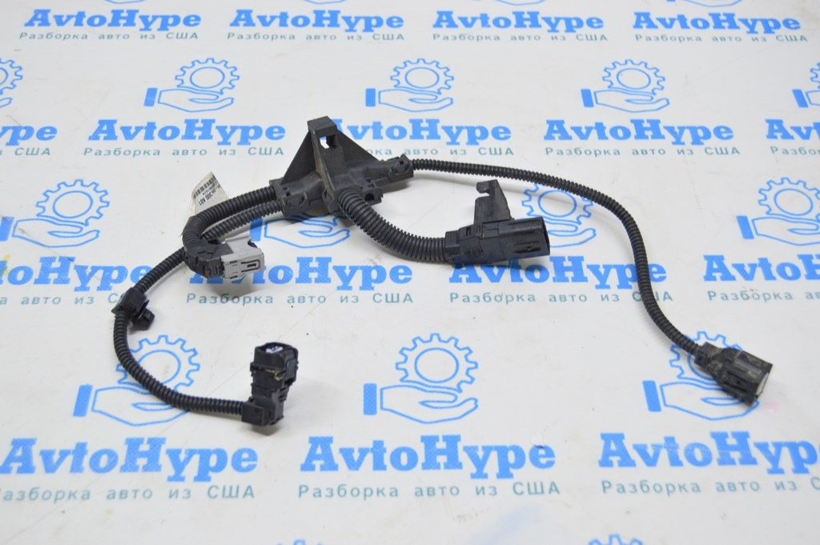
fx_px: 1024
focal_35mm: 45
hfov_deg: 43.6
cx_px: 410
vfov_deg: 29.8
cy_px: 272
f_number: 5.6
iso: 400
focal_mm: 30
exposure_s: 1/20
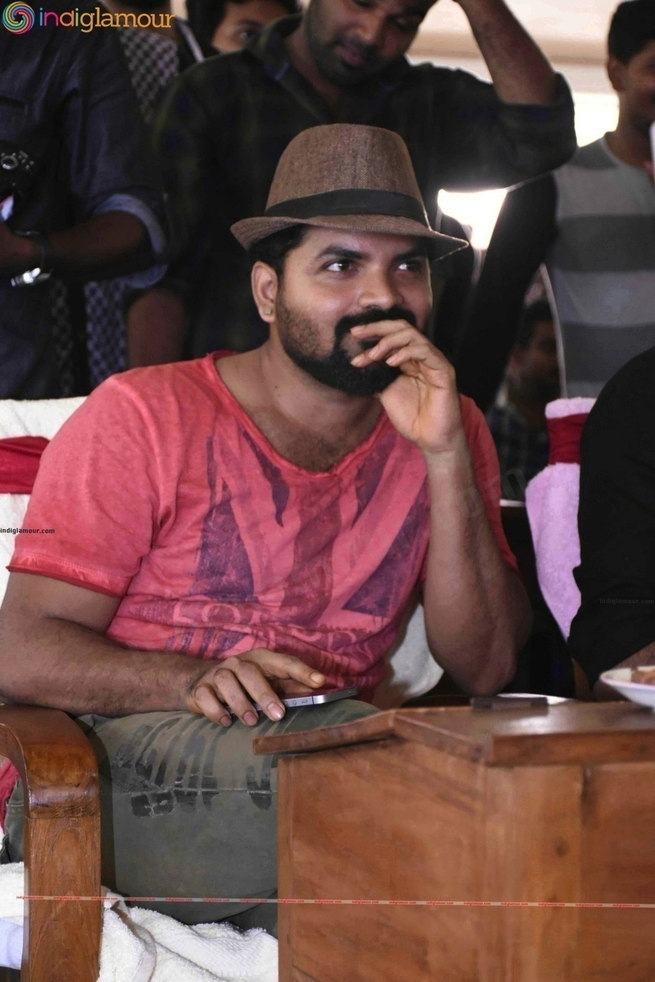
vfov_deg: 21.9
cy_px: 491
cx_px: 328
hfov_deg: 14.7
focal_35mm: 93
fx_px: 2538
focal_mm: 62
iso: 2500
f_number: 5
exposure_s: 1/125
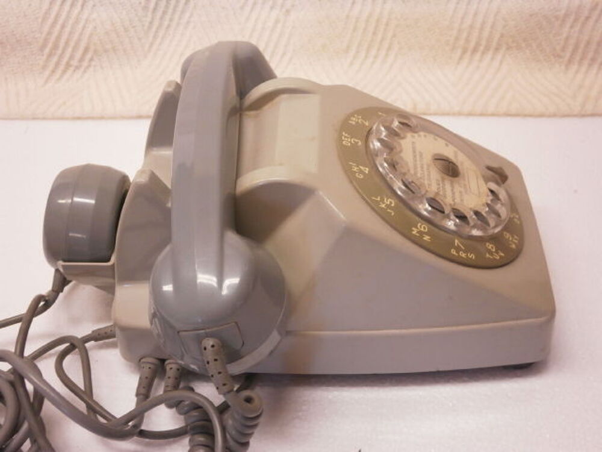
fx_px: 817
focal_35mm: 47
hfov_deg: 40.4
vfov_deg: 30.9
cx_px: 301
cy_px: 226
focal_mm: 8.3
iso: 200
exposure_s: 1/30
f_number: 3.4
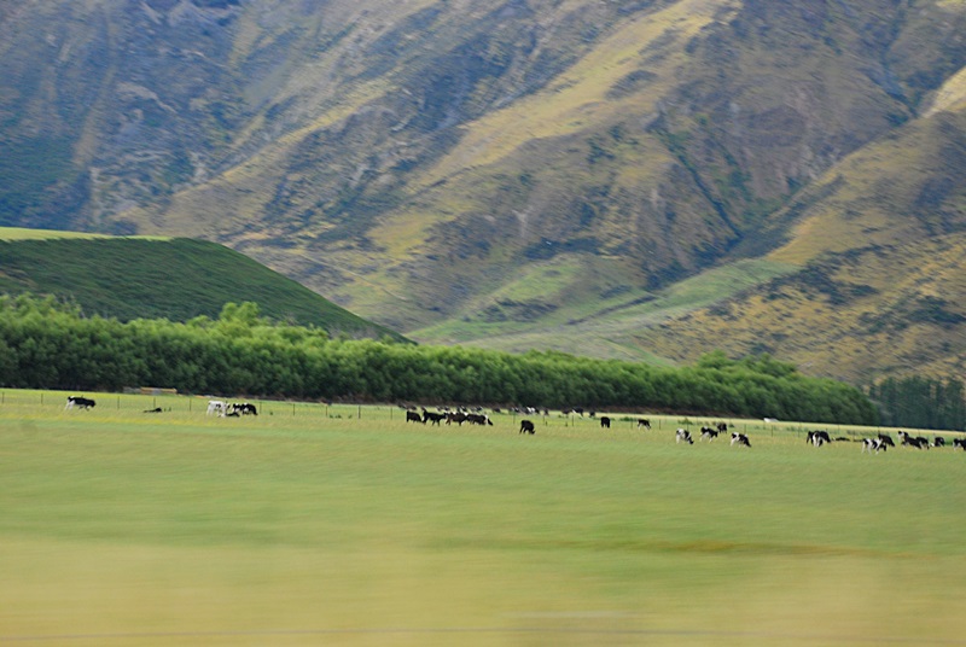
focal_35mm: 93
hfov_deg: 21.9
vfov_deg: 14.8
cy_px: 324
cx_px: 483
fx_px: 2499
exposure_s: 1/60
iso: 400
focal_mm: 62
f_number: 6.3
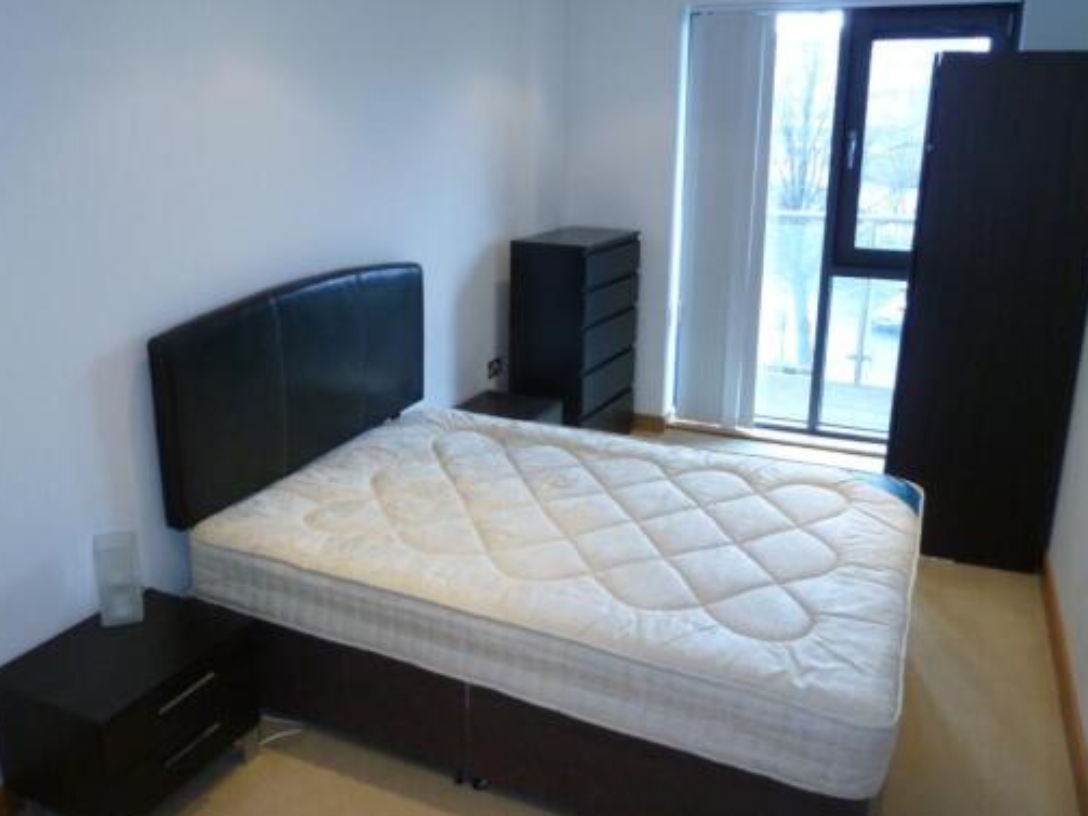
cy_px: 384
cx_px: 516
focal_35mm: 29
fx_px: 911
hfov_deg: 61.6
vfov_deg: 48.2
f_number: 3.3
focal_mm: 4.1
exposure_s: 1/30
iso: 250
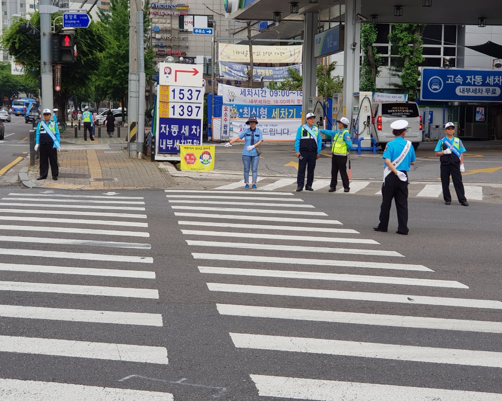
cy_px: 199
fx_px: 817
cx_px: 269
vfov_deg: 27.6
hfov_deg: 34.1
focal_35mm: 55
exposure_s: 1/323
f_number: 2.4
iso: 25
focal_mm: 6
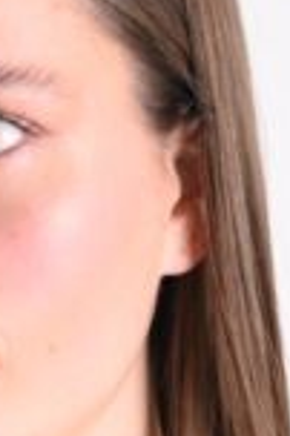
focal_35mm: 287
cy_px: 724
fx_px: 3476
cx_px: -60
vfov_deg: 7.0
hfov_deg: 4.8
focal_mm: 58
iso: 125
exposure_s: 1/125
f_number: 9
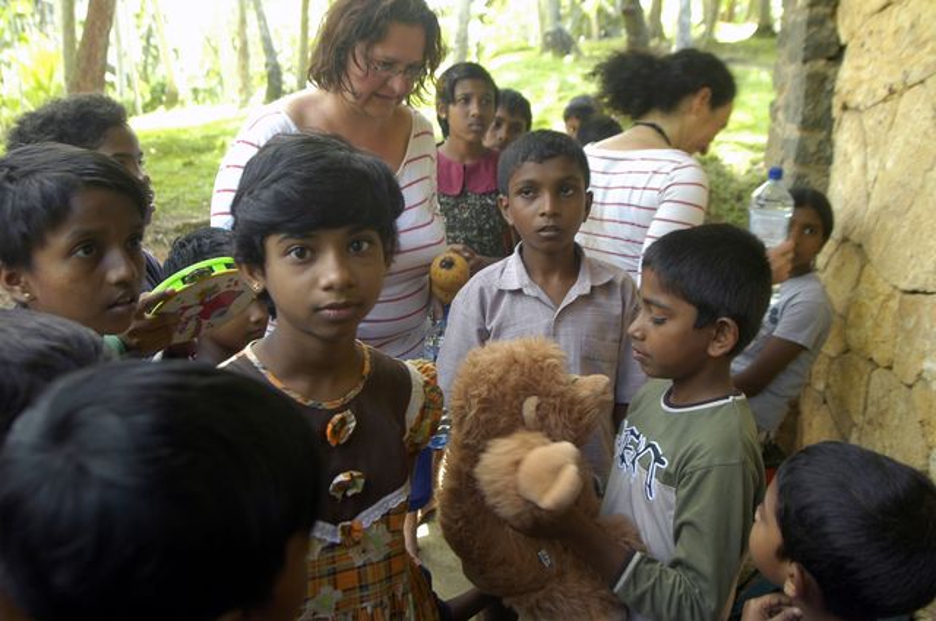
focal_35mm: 30
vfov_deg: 43.5
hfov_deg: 62.0
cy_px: 310
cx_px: 468
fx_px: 779
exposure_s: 1/50
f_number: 3.5
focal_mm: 20
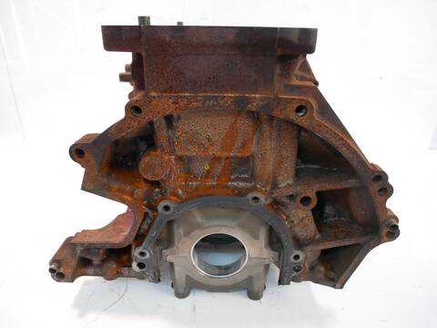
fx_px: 303
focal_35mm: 24
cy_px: 164
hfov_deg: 71.6
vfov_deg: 56.8
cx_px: 218
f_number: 3.5
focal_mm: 12
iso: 1000
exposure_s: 1/60
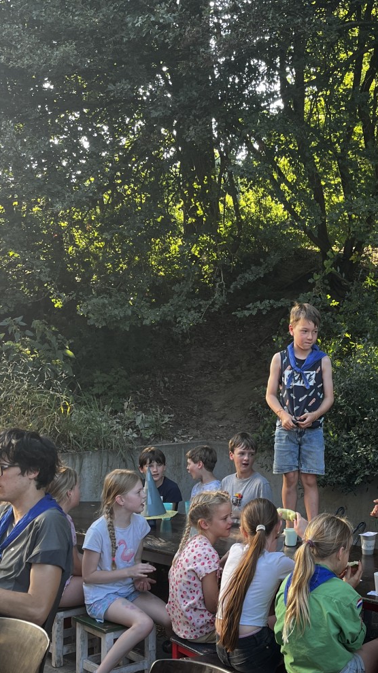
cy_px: 423
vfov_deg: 46.0
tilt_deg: -5.2
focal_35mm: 44
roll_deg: -0.1
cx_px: 326
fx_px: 784
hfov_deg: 26.4
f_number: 1.6
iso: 50
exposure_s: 1/122
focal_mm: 5.1
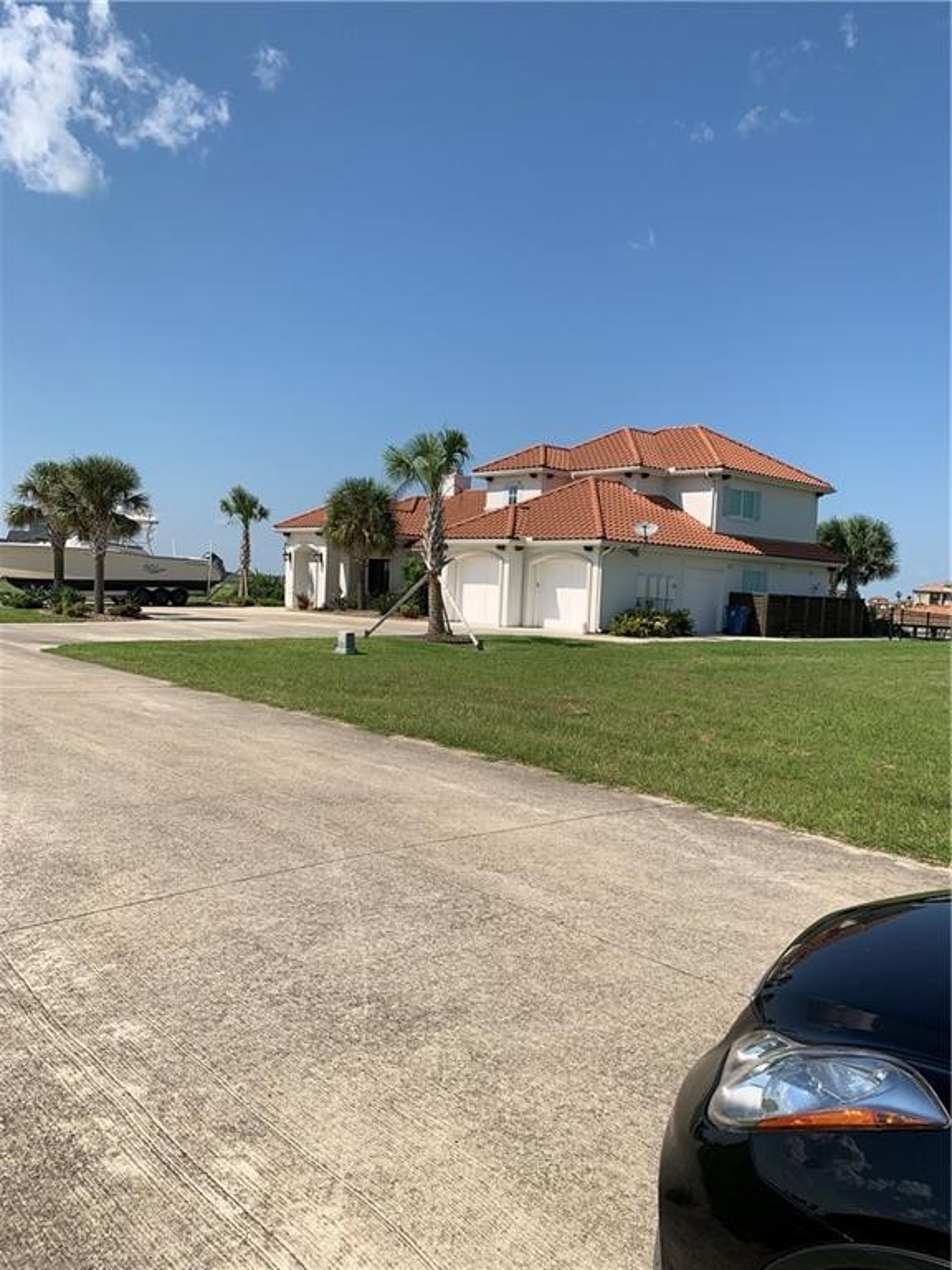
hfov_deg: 53.1
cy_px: 635
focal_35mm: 26
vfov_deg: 67.3
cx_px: 476
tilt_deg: -3.1
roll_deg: -2.1
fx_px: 953
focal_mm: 4.25
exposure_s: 1/3289
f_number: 1.8
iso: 25
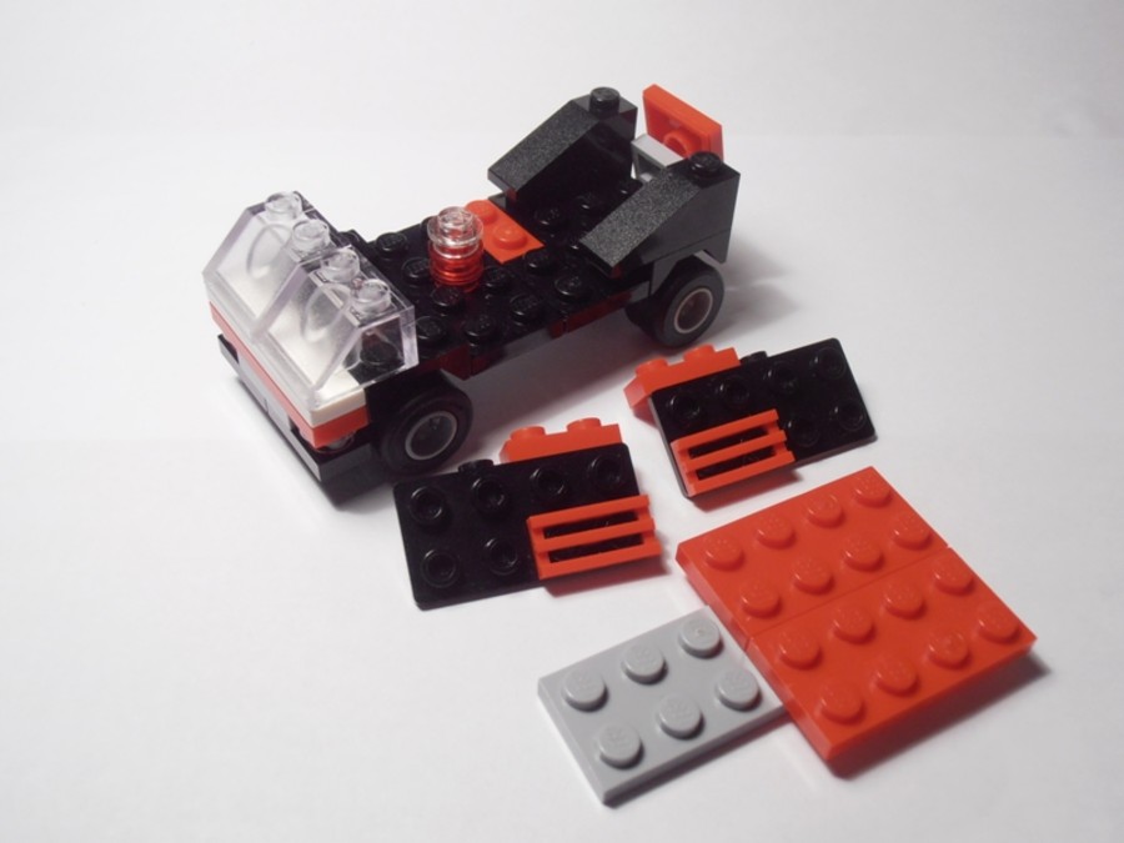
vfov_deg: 38.7
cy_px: 422
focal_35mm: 37
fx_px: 1201
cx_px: 562
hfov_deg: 50.1
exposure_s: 1/40
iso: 100
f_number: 3.9
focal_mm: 6.61
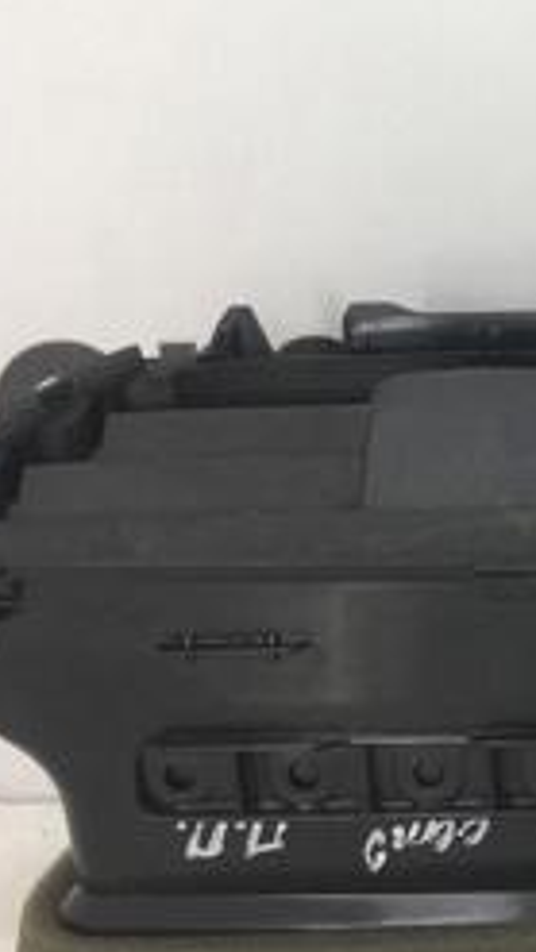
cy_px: 166
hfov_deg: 12.9
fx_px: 2071
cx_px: 1060
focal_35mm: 82
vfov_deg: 25.4
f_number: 2.2
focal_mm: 4.15
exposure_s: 1/50
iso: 32
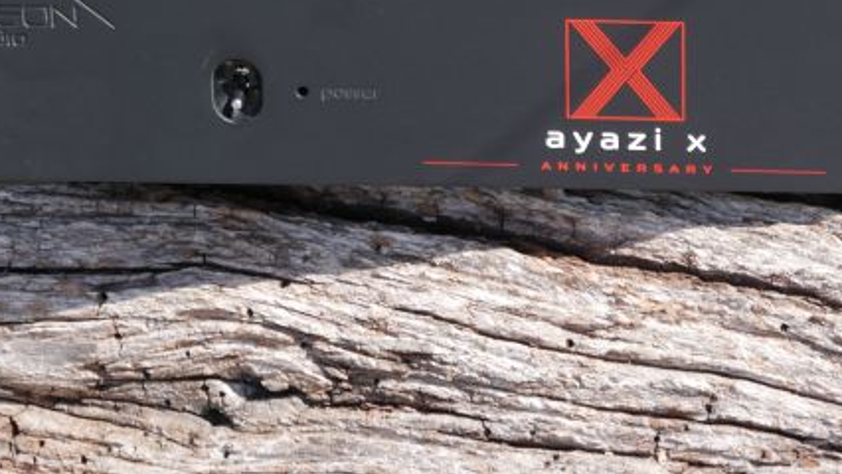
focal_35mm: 225
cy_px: 11
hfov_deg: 9.6
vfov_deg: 5.4
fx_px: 5025
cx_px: 605
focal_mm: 55
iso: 200
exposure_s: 1/250
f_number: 5.1
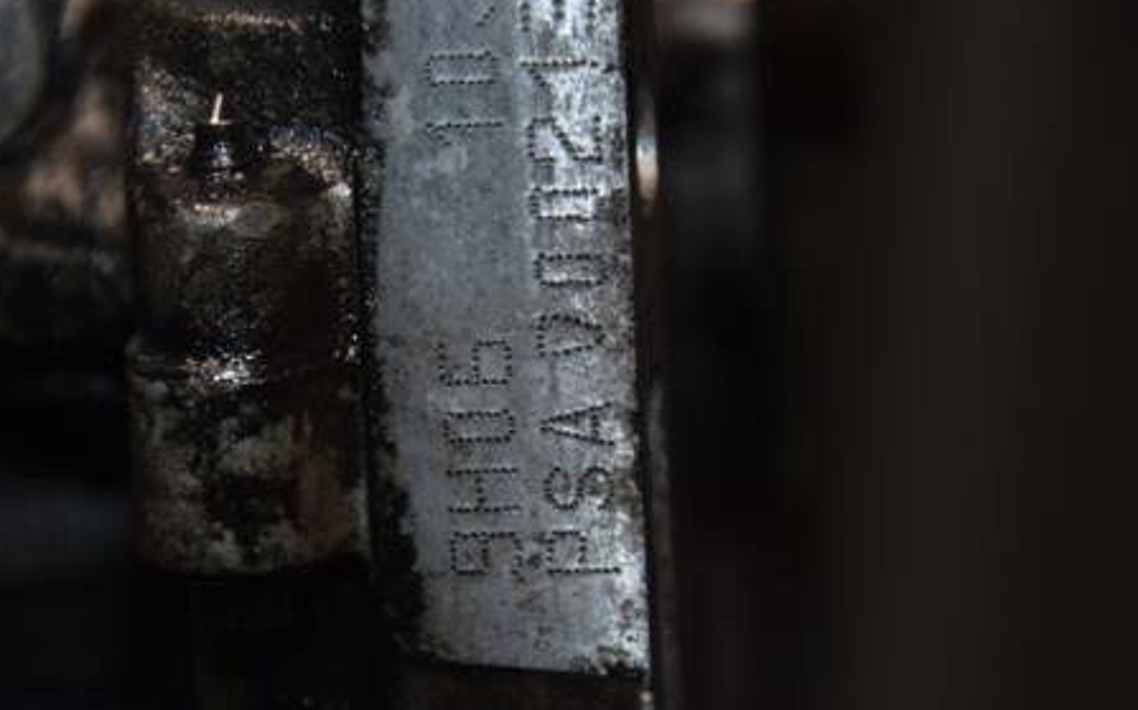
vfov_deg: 6.1
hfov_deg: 9.7
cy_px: 430
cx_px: 379
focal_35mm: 216
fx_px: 6687
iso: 800
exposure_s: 1/60
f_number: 5.6
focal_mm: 105
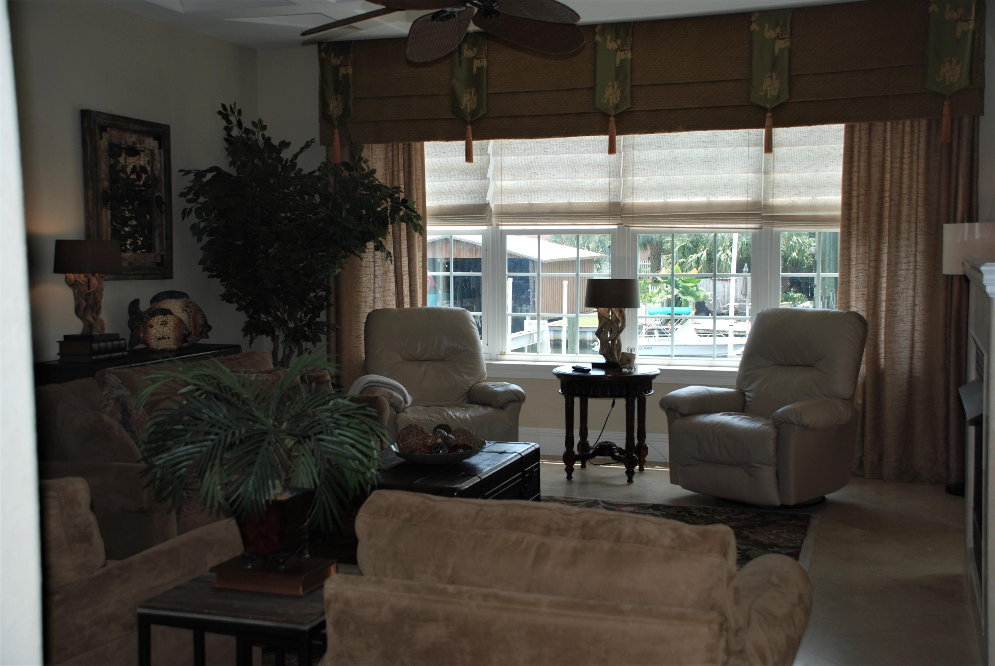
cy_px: 333
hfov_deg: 46.3
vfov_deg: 32.0
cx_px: 498
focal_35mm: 42
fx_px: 1162
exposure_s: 1/125
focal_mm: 28
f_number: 4
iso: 100
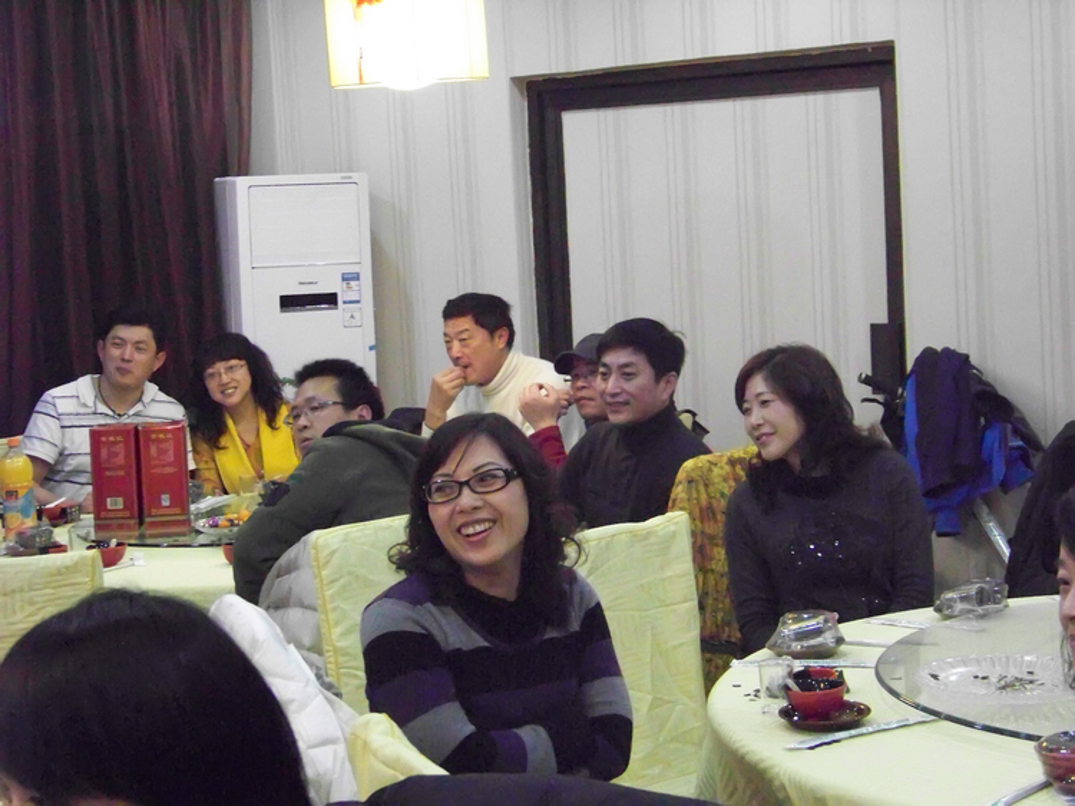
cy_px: 403
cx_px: 538
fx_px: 2173
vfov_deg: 21.0
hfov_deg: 27.8
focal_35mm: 70
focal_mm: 11.7
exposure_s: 1/50
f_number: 3.2
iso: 1600
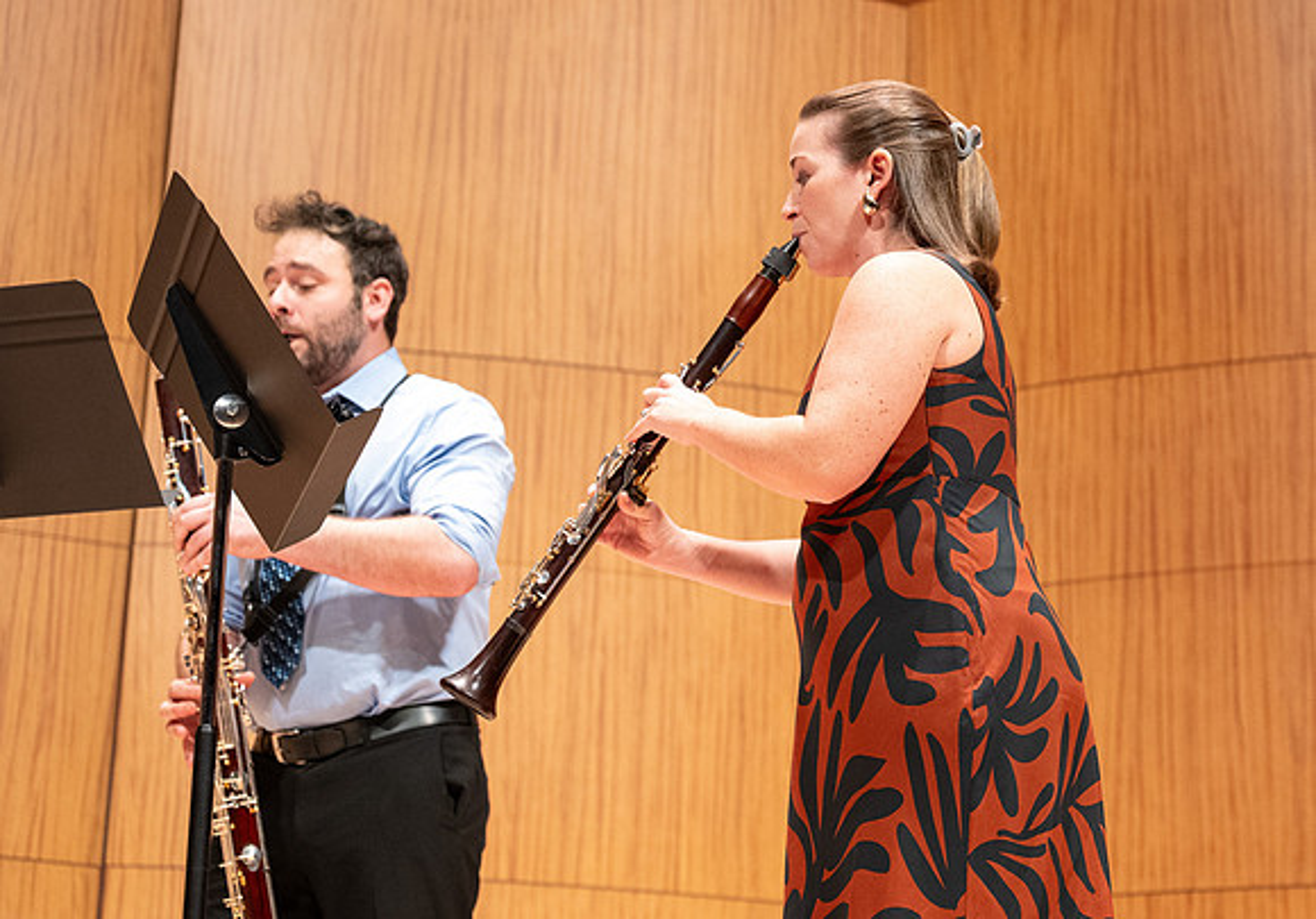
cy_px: 300
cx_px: 928
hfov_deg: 20.6
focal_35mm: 97
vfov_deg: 14.5
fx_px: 3610
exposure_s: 1/250
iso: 3200
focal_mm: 70
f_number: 4
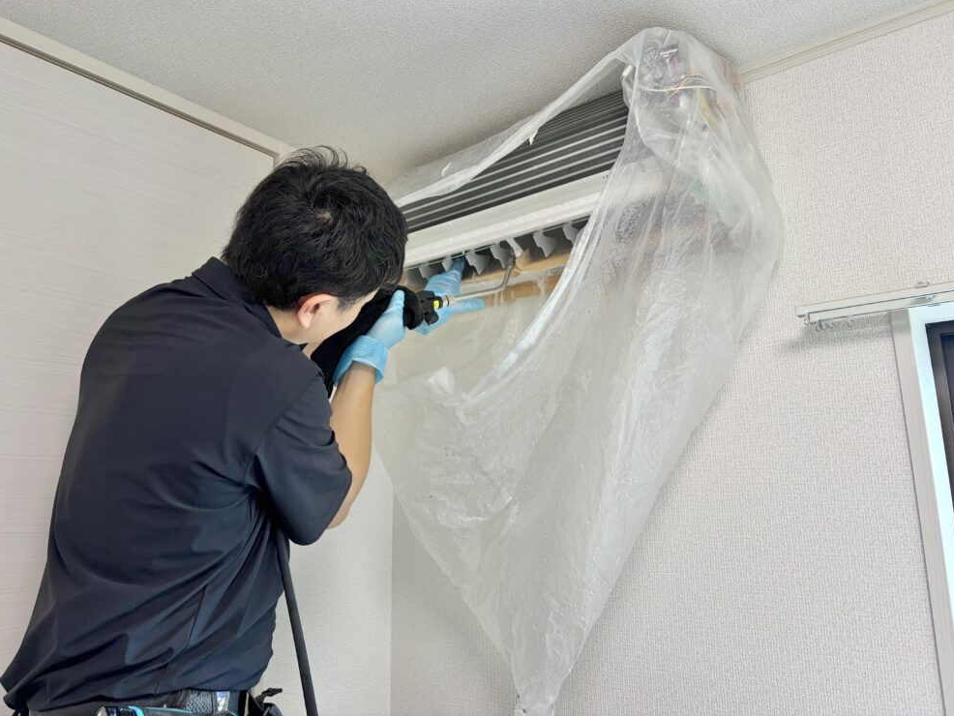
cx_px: 462
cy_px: 345
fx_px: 744
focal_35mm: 27
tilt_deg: +12.9
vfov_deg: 51.4
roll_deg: +1.7
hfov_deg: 65.3
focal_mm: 5.96
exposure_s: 1/50
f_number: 1.6
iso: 125
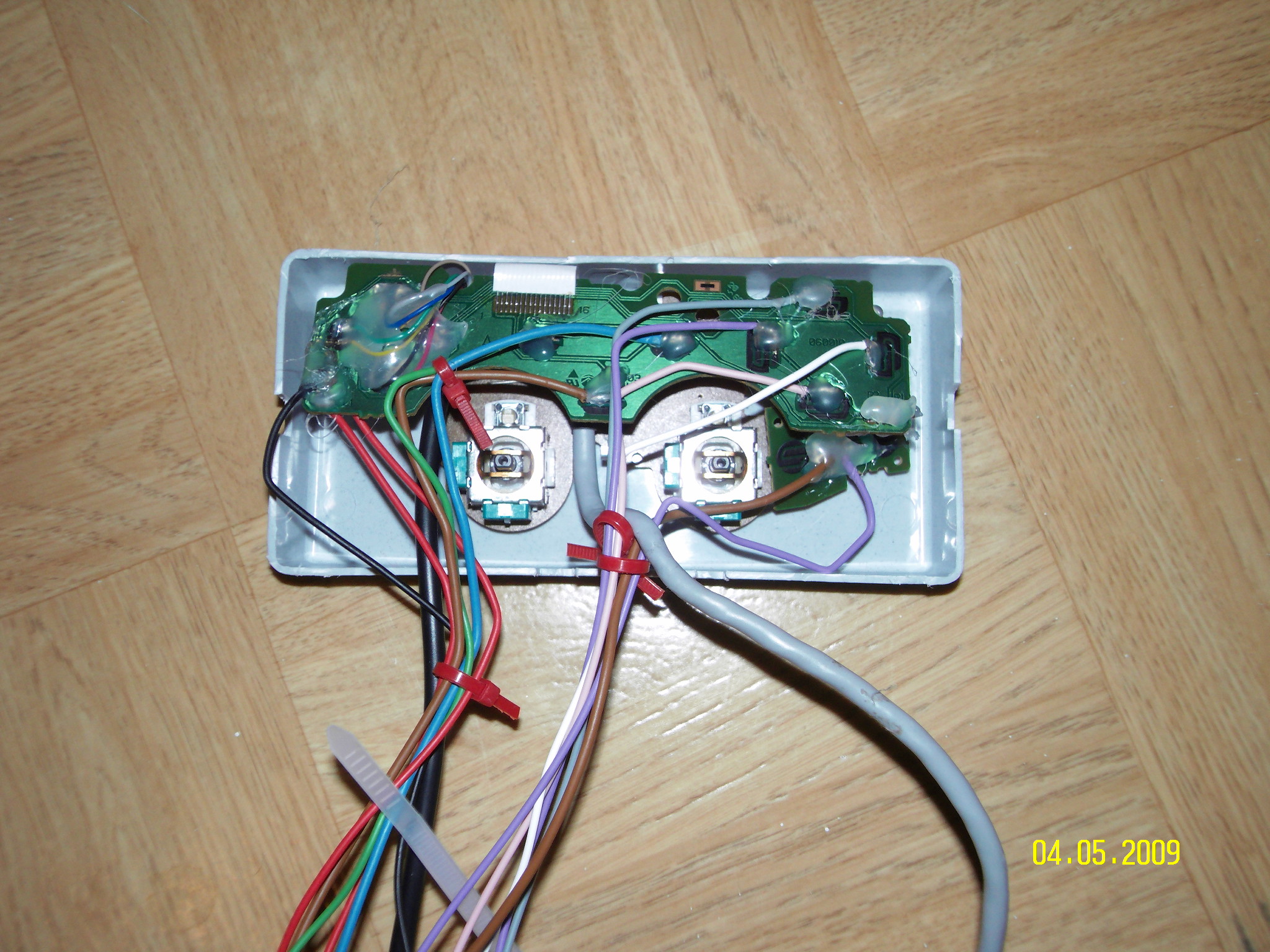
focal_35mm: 40
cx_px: 635
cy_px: 476
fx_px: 1468
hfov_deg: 46.8
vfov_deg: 36.0
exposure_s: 1/50
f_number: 3.7
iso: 100
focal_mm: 7.1
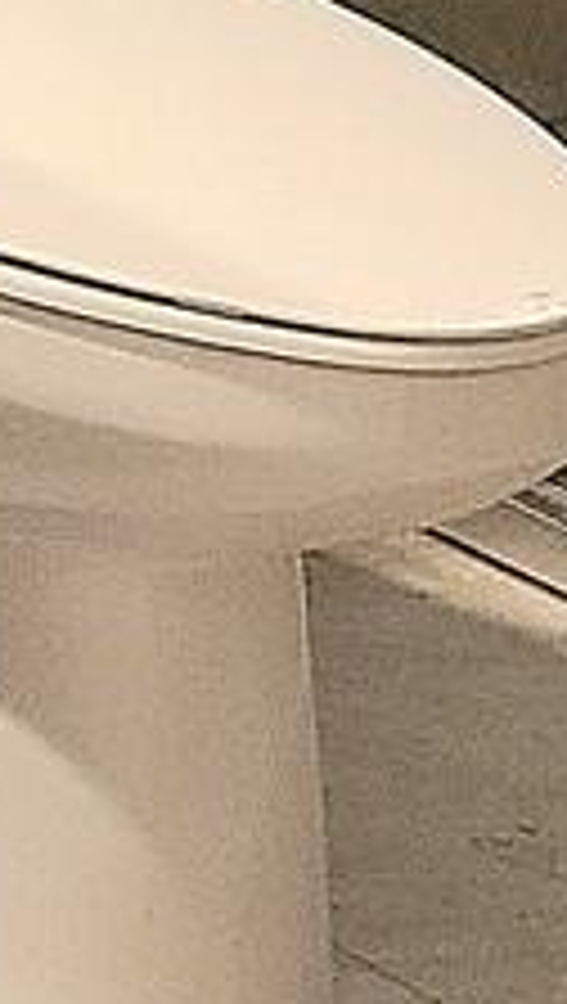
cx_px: -2295
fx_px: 5407
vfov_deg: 10.0
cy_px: -855
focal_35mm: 203
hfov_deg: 4.9
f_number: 1.8
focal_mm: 5.4
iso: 400
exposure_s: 1/40
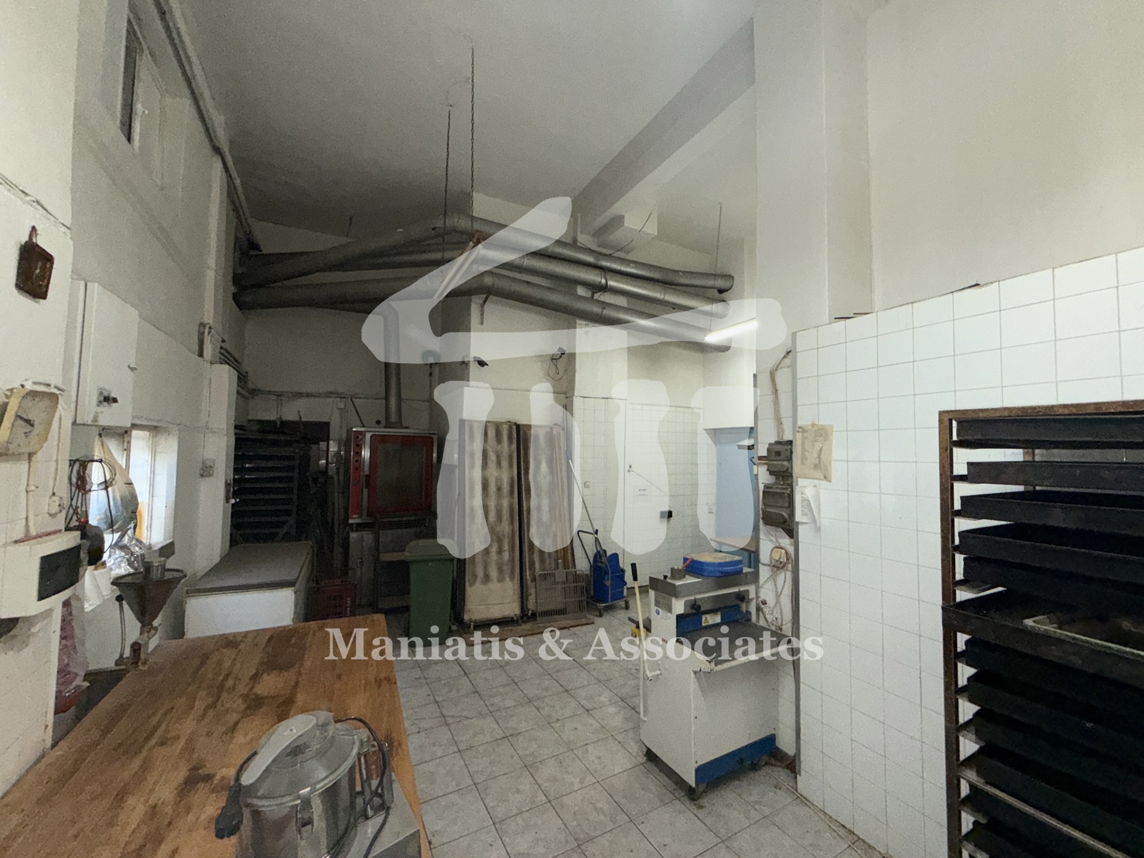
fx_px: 463
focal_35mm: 14
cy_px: 429
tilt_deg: +3.5
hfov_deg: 102.1
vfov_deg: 85.7
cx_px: 572
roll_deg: -0.9
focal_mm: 2.22
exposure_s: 1/60
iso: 200
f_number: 2.2
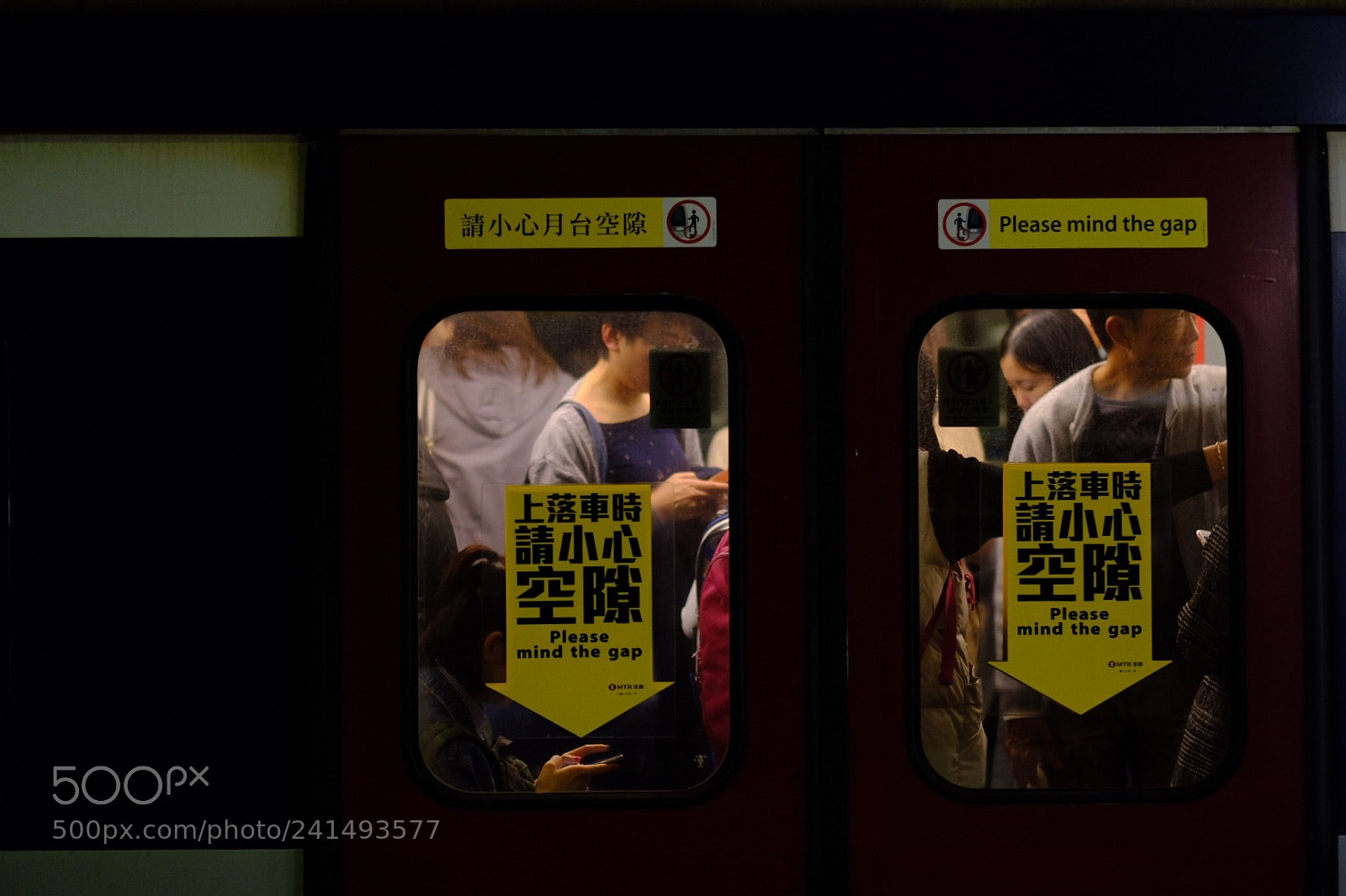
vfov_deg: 16.2
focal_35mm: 84
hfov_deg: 24.2
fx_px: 3139
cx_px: 673
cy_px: 448
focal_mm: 56
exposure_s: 1/125
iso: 800
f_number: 1.4
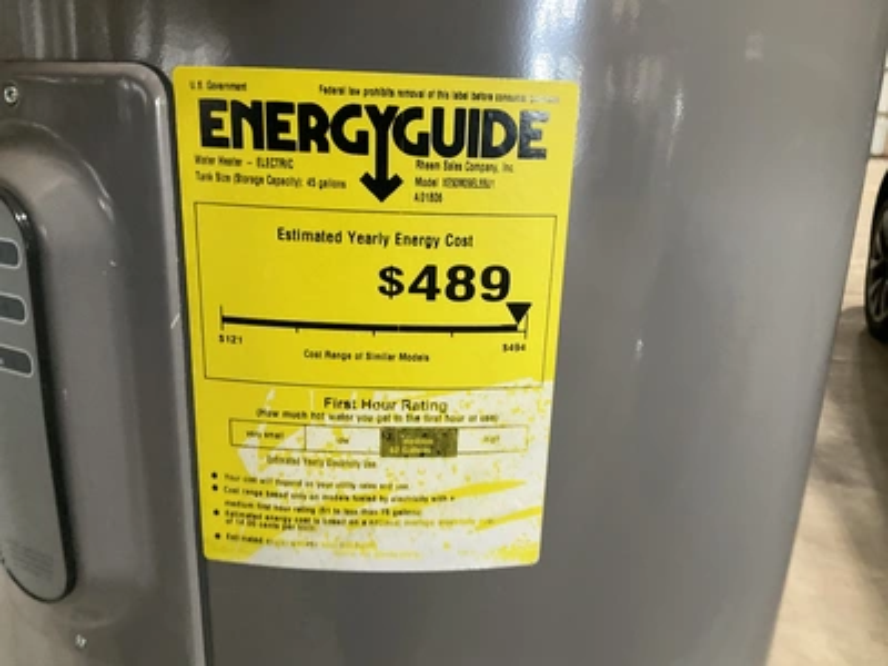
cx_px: 444
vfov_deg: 48.2
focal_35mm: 29
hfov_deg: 61.7
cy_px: 333
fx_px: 744
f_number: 1.8
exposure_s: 1/60
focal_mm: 3
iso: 160
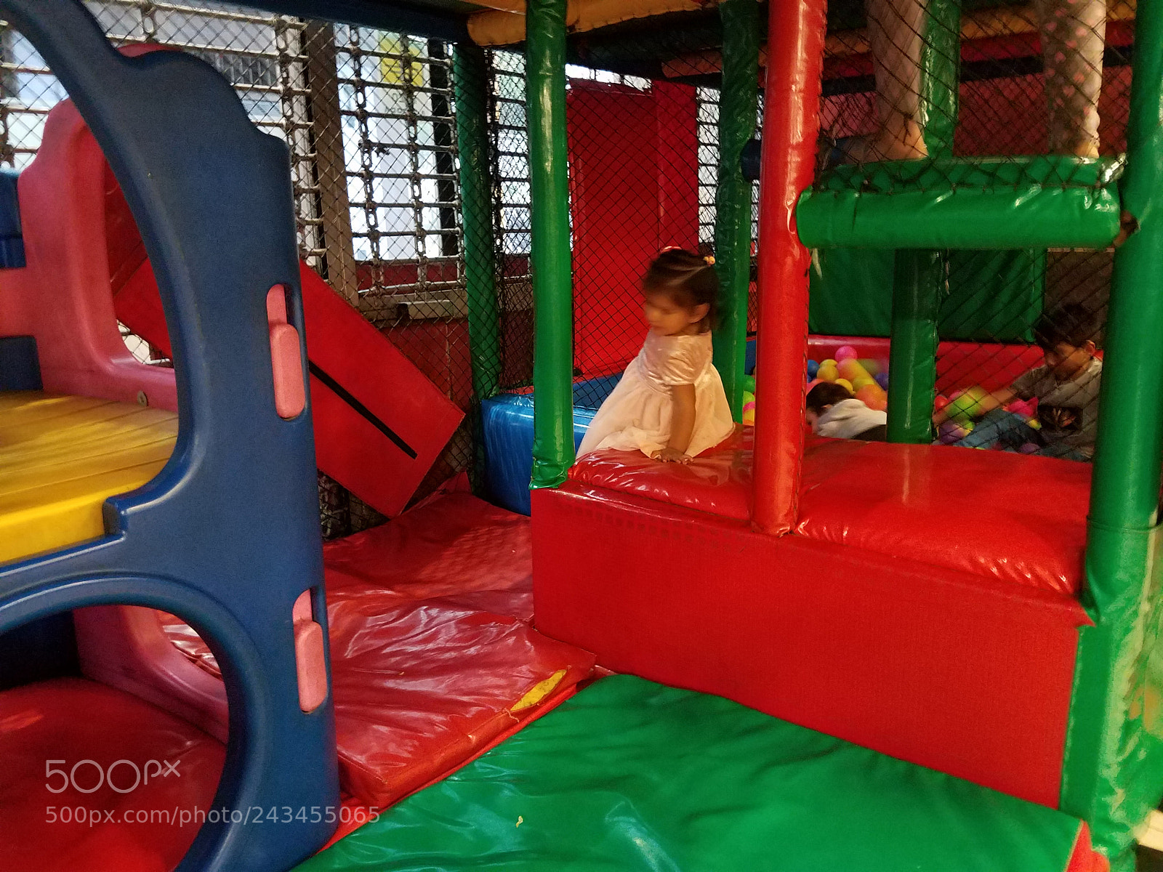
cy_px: 436
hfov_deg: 67.3
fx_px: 874
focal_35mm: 26
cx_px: 582
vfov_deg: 53.1
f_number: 1.7
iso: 320
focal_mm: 4.2
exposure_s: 1/10
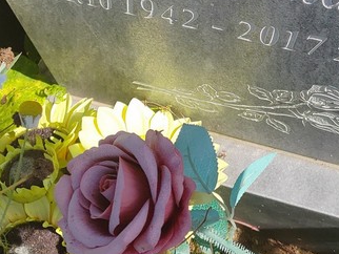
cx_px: 235
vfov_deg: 19.9
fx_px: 706
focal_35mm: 72
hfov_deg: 26.8
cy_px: 1
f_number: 1.9
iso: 100
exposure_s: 1/1800
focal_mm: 5.52
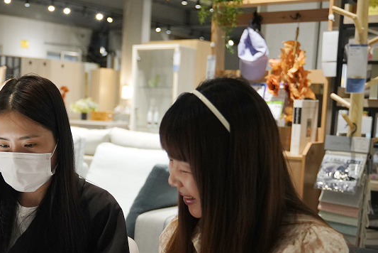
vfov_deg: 21.2
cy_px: 216
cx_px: 55
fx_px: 662
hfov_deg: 30.8
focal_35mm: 63
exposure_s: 1/160
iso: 2500
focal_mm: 28
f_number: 2.8
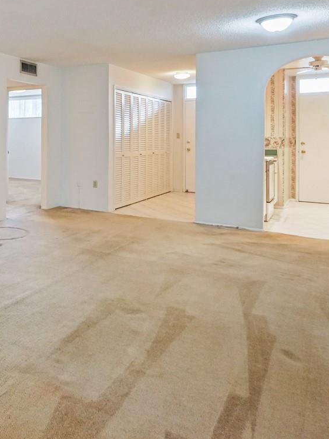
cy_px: 128
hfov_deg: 41.4
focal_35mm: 30
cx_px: 8
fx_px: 380
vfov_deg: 57.9
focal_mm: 7
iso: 3200
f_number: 4
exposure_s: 1/30
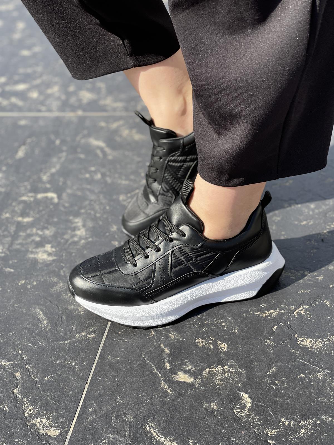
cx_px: 167
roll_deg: +7.7
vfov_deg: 30.3
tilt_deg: -34.7
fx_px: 823
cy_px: 222
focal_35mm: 64
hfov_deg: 22.9
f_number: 2.2
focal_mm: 7.5
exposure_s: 1/622
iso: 32
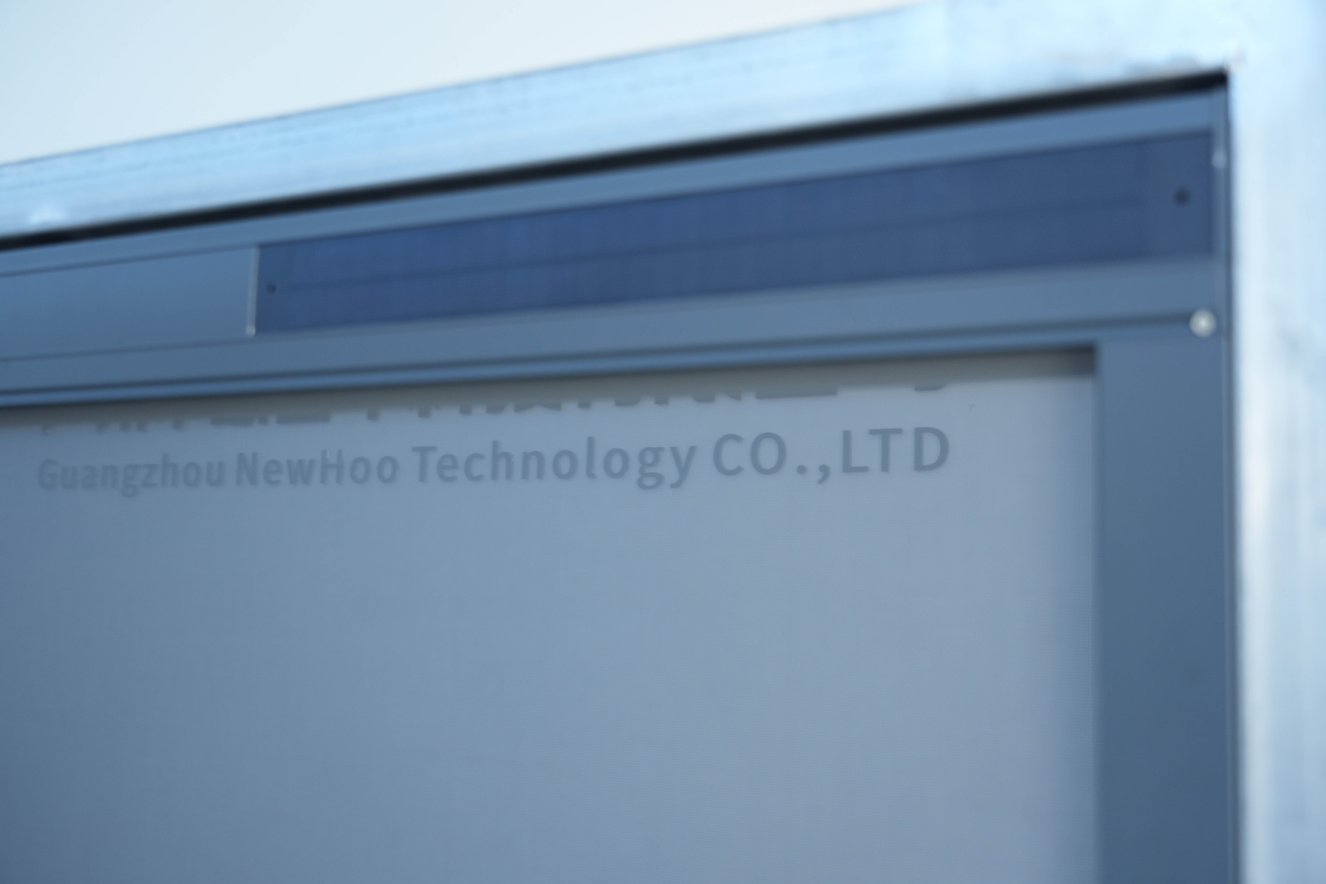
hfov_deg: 48.5
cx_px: 663
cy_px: 442
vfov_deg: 33.4
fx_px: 1473
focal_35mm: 40
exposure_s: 1/60
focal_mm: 40
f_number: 4
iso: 500
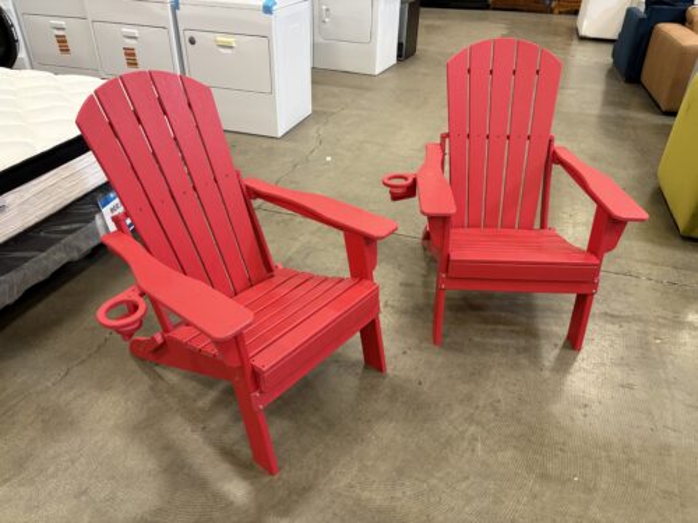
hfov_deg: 67.3
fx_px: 524
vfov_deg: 53.1
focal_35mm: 26
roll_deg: -1.4
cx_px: 349
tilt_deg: -32.5
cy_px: 262
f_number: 1.6
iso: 200
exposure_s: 1/60
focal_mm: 5.96
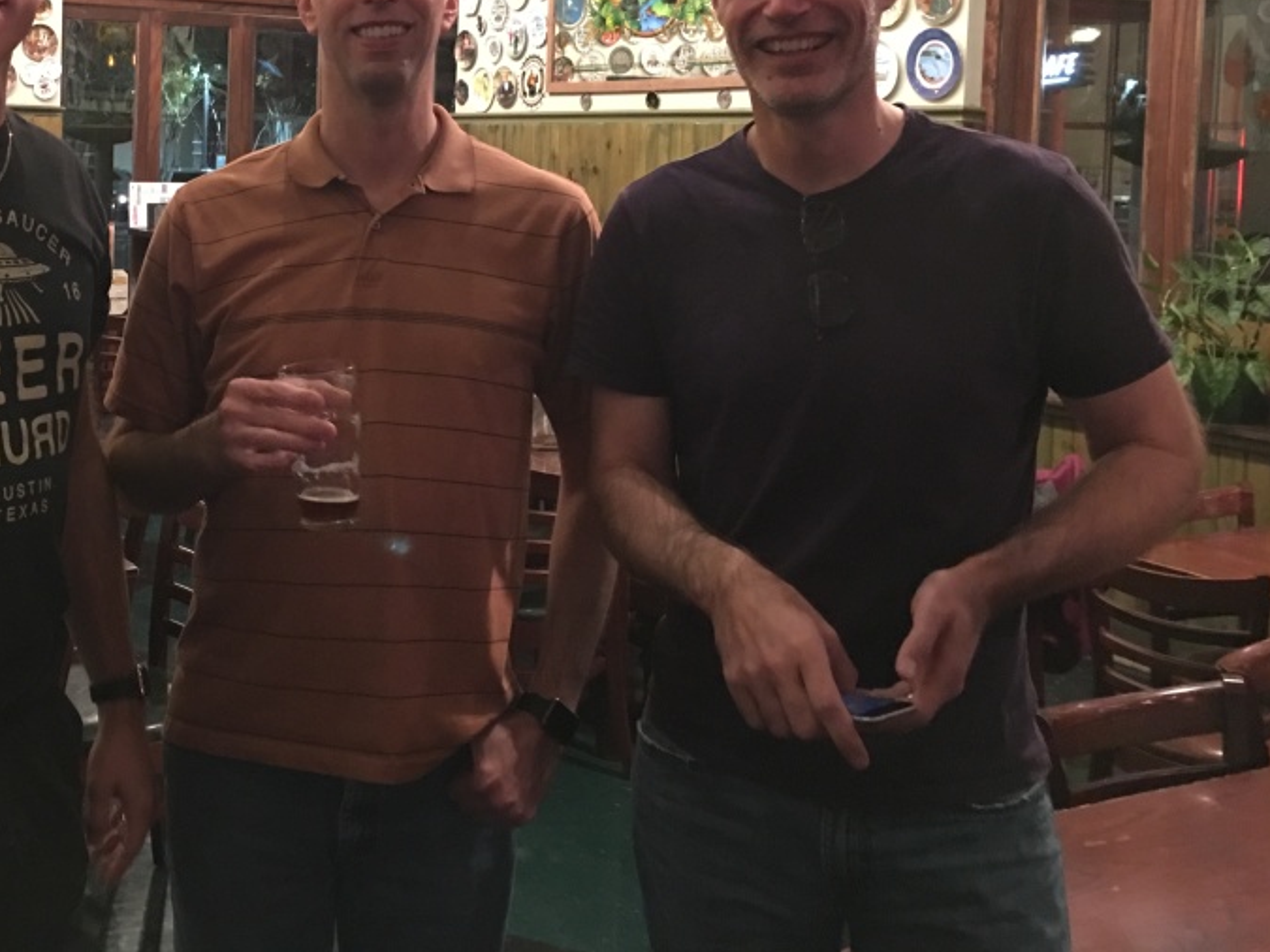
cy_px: 231
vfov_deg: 32.2
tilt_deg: -1.5
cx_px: 324
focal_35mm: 44
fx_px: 1614
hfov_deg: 41.7
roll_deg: -1.4
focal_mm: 4.15
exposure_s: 1/4
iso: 160
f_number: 2.2
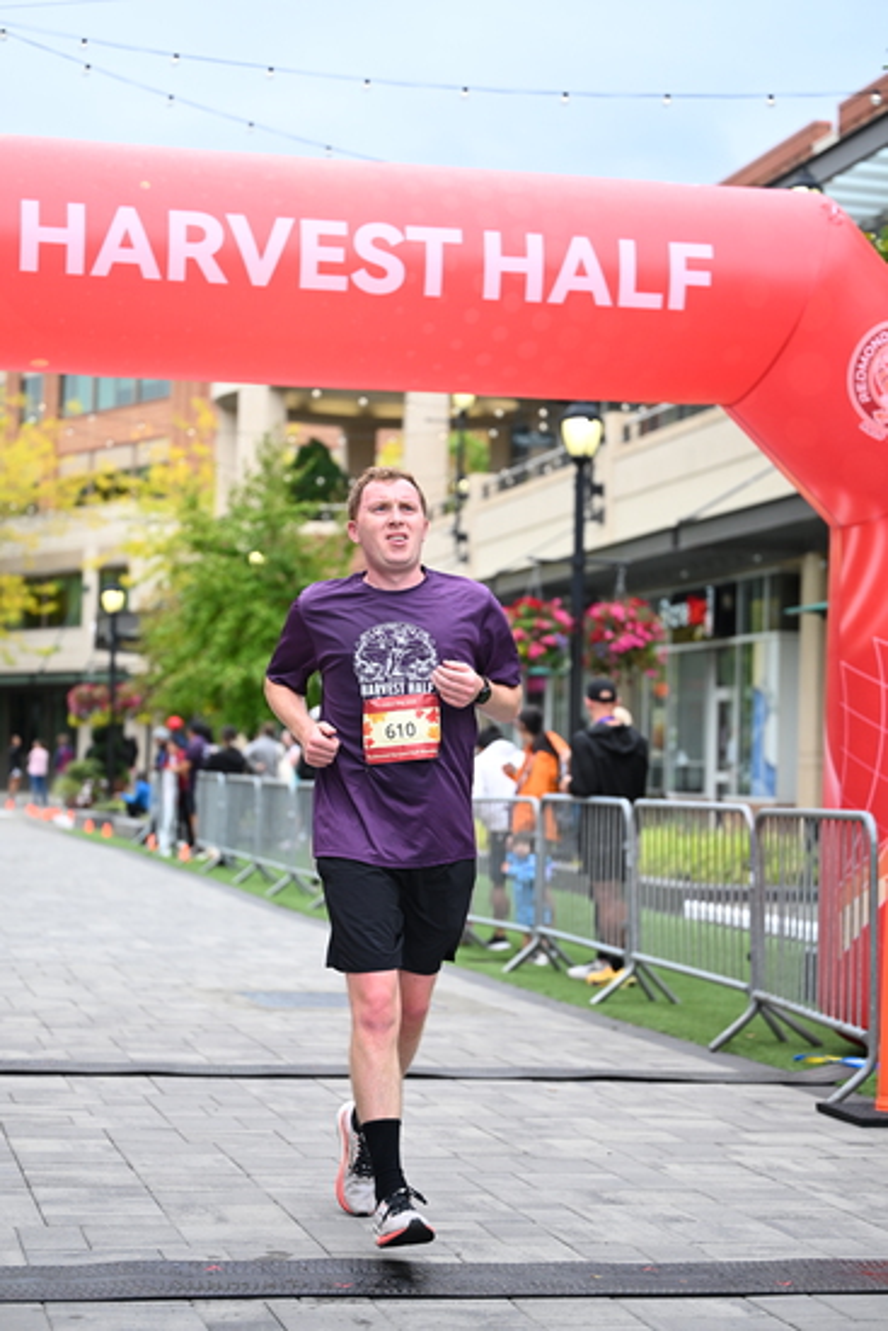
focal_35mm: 70
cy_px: 666
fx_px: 2588
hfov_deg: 19.5
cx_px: 444
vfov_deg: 28.8
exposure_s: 1/2000
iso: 800
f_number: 2.8
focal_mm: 70
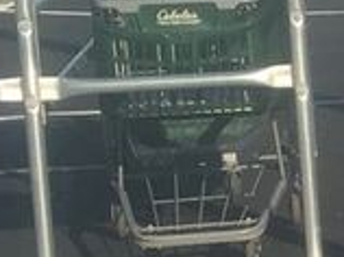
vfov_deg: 6.5
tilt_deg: -6.0
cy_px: 176
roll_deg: +2.0
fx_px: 2262
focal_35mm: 228
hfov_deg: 7.2
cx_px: 1211
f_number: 2.2
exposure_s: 1/1083
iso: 25
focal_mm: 4.15
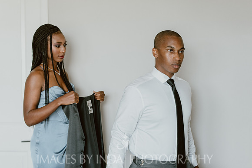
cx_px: 126
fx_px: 385
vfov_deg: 24.6
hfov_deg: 36.2
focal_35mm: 55
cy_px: 84
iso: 800
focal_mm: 55
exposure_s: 1/200
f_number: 2.8
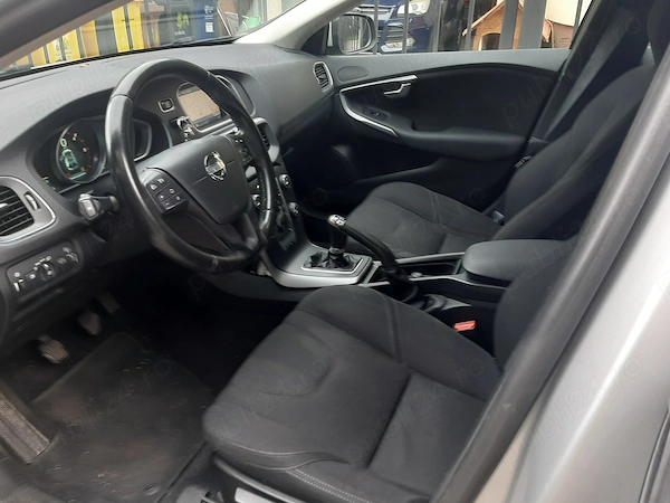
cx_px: 335
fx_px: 523
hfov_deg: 65.3
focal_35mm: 27
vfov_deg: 51.4
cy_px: 252
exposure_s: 1/50
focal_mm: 3.93
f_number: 1.7
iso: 50
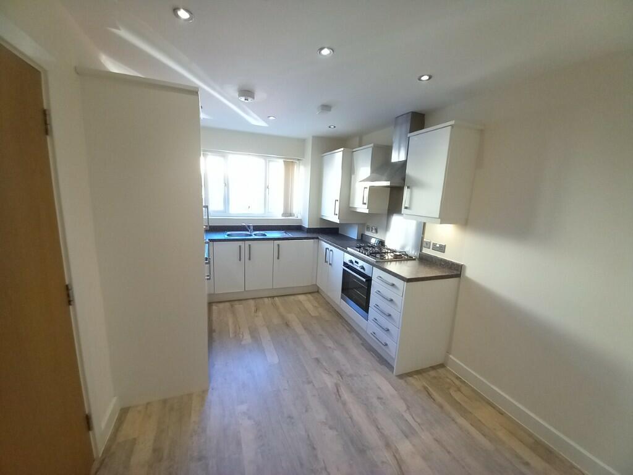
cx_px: 316
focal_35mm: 13
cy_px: 238
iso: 200
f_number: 2.2
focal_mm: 1.13
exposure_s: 1/50
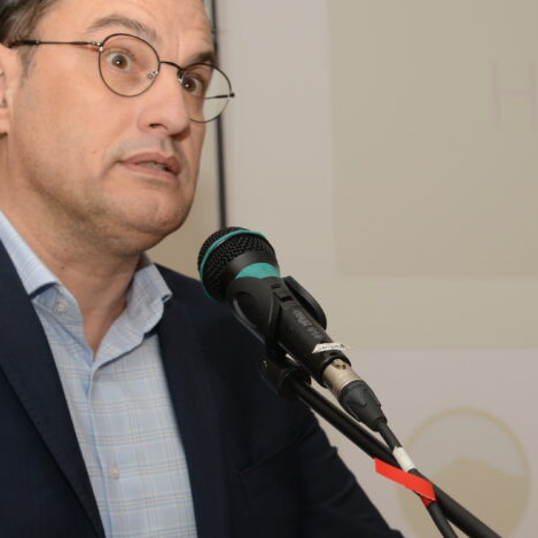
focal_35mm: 100
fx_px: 1758
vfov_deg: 17.4
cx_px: 377
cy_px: 352
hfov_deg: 17.3
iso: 1000
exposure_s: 1/60
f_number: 7.1
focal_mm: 46
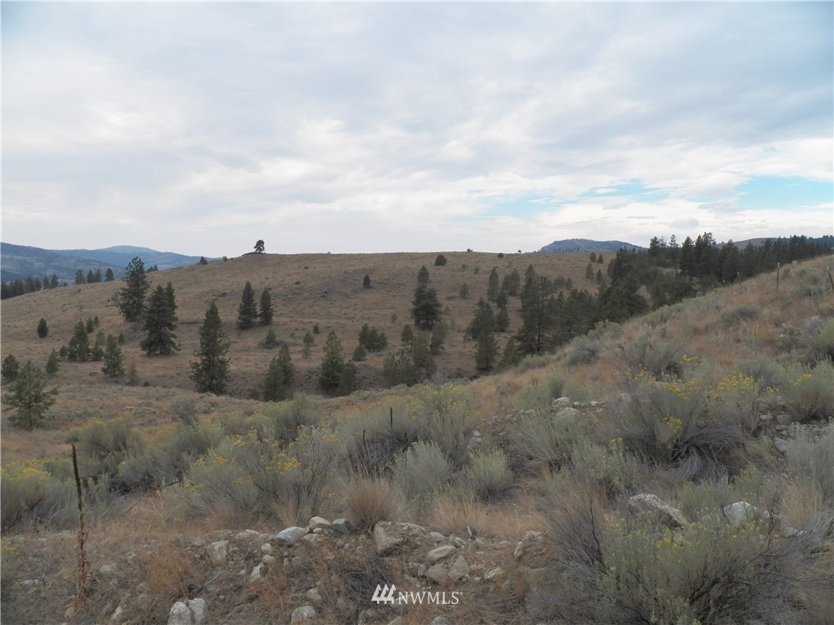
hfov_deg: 63.4
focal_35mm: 28
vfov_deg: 49.7
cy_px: 312
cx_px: 417
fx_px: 675
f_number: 4
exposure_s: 1/800
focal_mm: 4.9
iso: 125
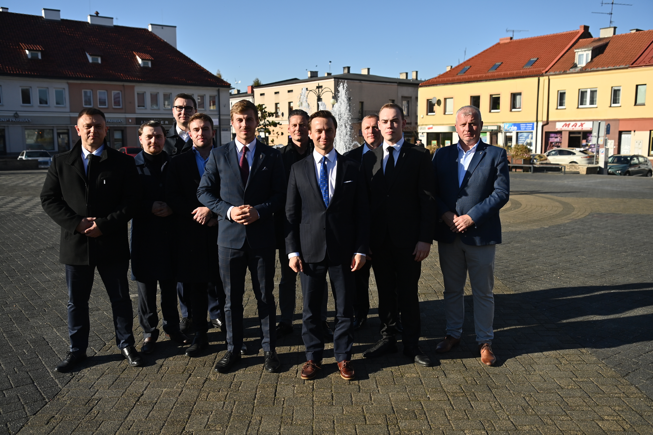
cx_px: 326
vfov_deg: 41.1
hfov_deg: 58.7
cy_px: 218
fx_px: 580
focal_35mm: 32
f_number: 4
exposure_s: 1/4000
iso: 250
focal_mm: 32
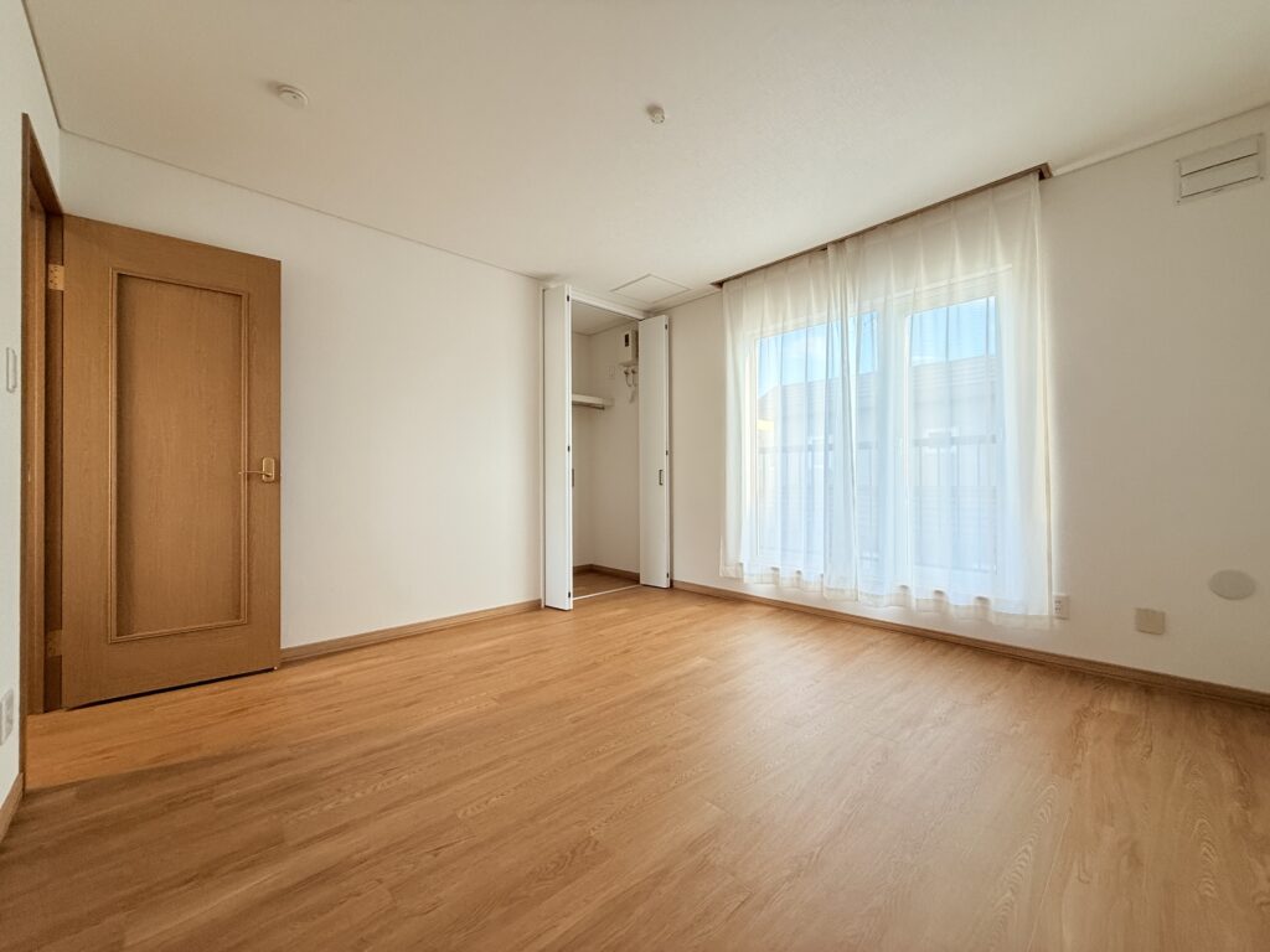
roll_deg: -0.2
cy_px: 476
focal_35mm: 14
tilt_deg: -0.4
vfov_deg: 85.7
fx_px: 514
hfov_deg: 102.1
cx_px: 635
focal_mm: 2.22
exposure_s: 1/100
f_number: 2.2
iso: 200
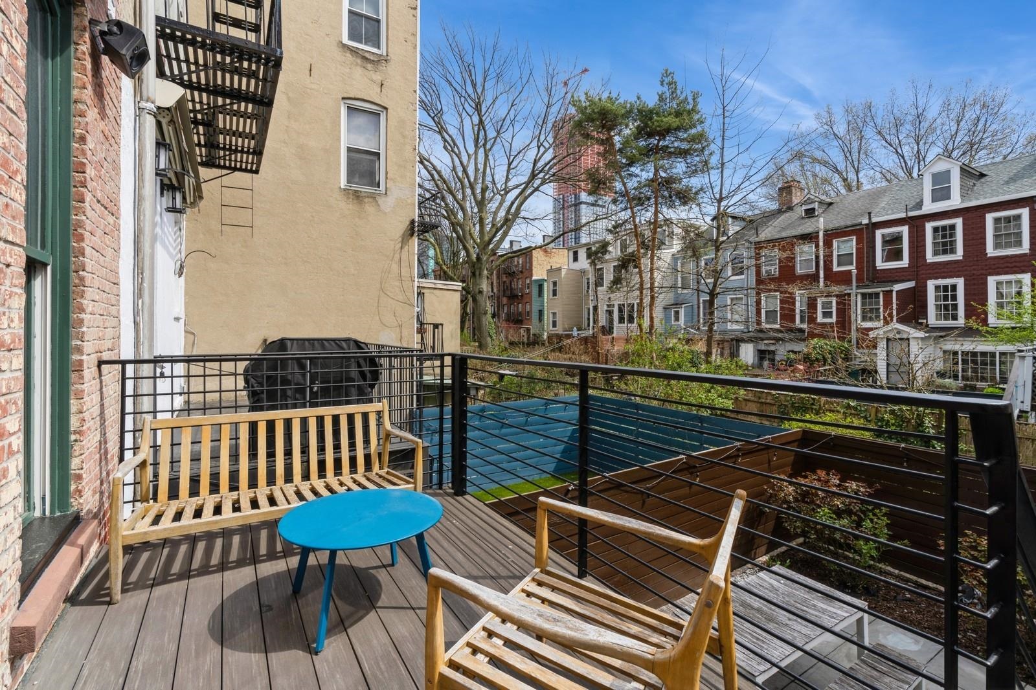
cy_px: 345
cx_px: 518
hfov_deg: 96.7
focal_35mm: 16
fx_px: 460
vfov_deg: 73.7
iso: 100
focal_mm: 16
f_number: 11
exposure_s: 1/125
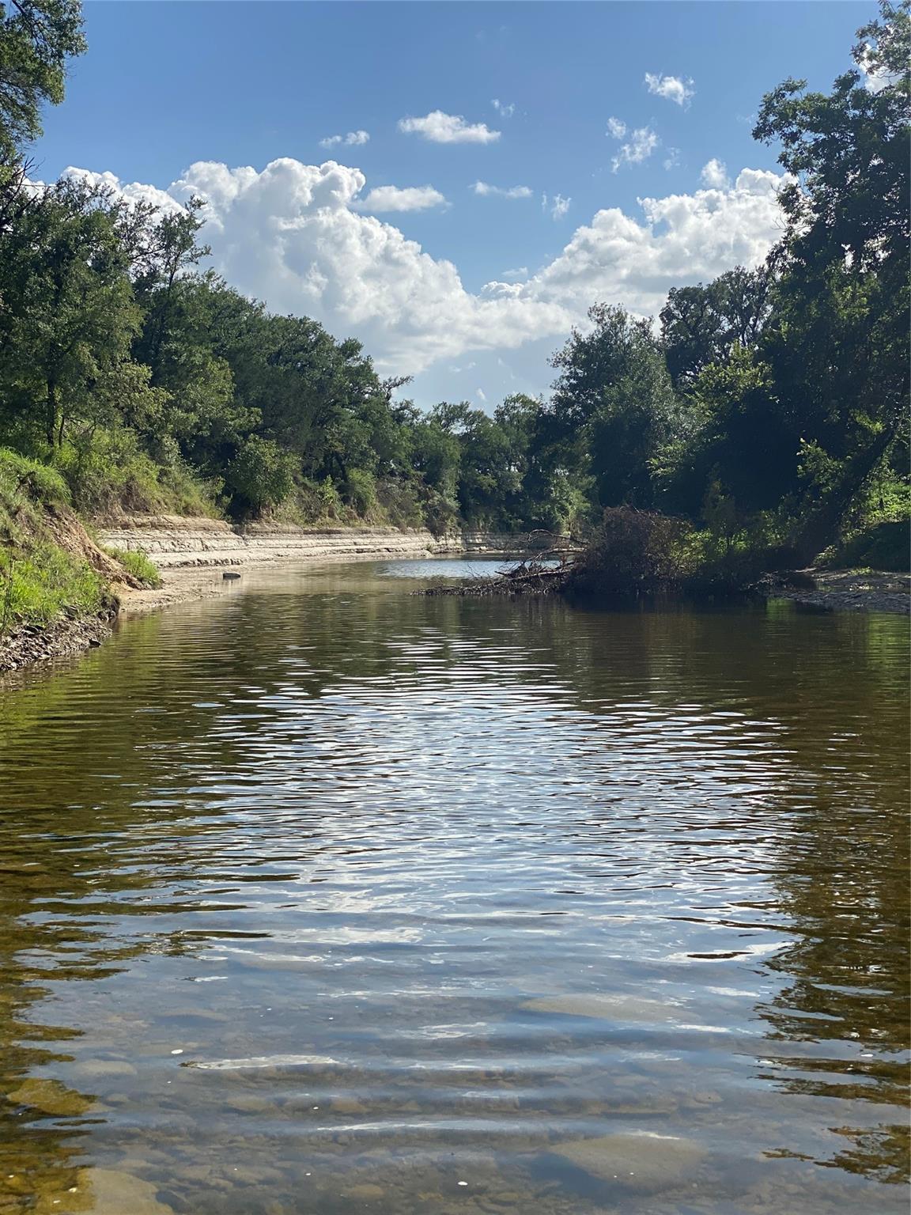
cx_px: 456
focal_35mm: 52
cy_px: 608
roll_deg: -0.5
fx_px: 1825
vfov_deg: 36.8
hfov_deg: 28.0
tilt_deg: -1.7
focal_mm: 6
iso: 20
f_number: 2
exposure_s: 1/2398
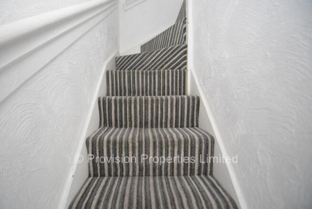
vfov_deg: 77.4
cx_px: 156
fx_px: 130
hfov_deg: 100.4
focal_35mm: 15
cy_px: 104
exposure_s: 1/30
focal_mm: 10
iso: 3200
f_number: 3.5
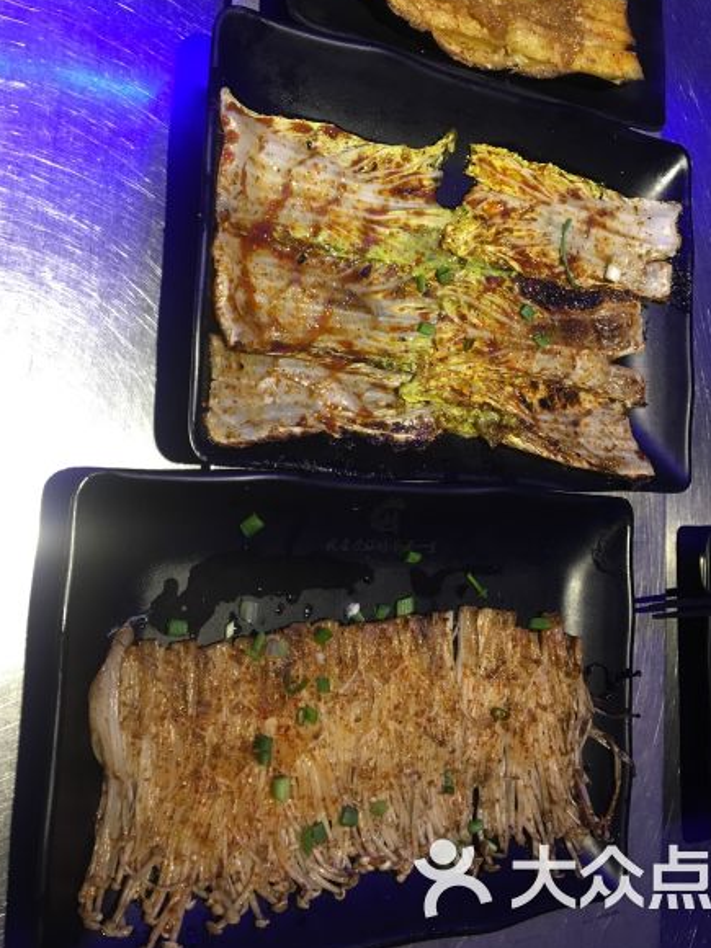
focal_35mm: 35
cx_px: 395
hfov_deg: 40.6
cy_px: 391
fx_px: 959
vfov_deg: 52.4
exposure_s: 1/33
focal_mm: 4.15
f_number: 2.2
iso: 125
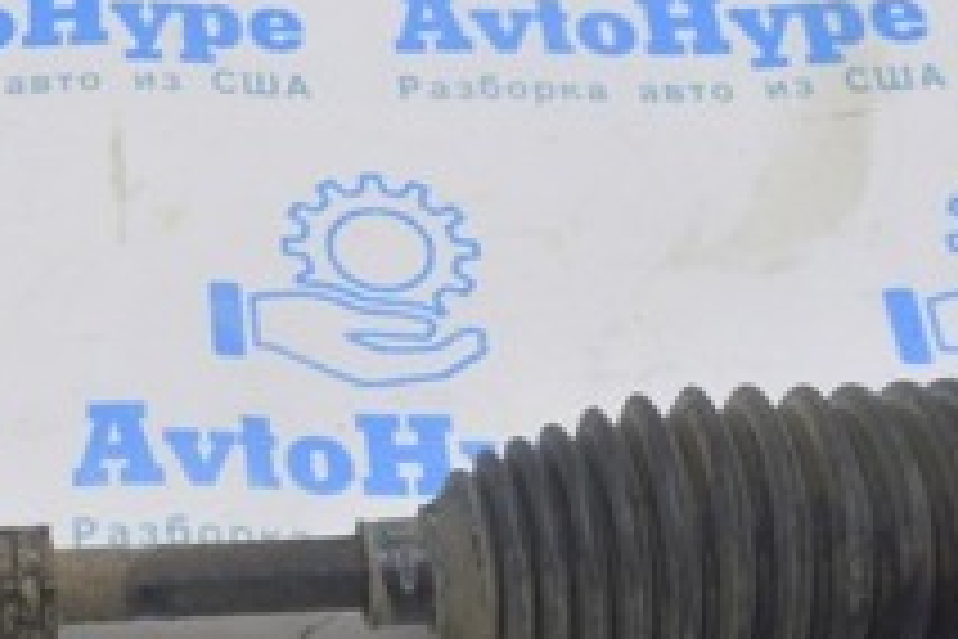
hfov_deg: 20.7
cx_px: -54
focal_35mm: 94
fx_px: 2515
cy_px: 187
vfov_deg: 14.4
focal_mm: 21
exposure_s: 1/20
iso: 400
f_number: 5.6
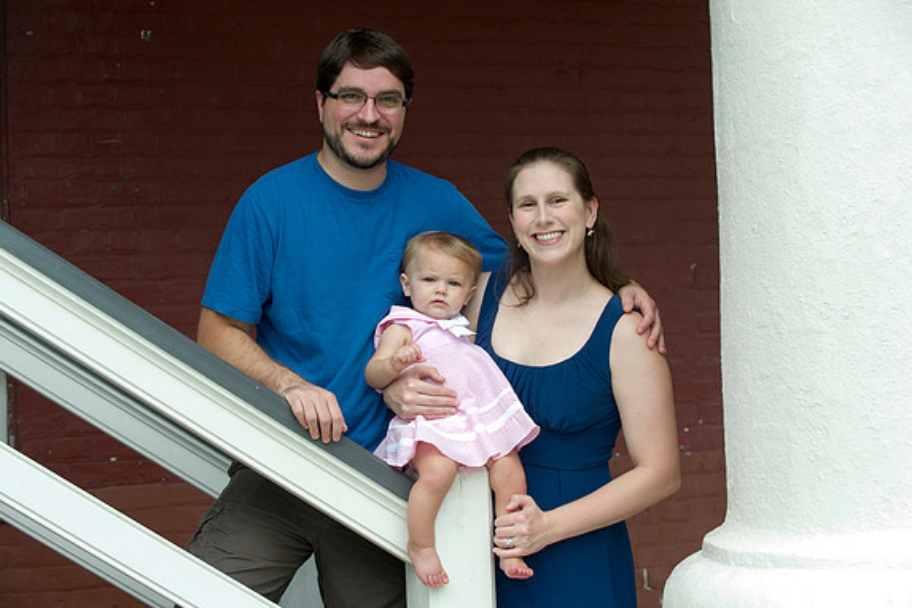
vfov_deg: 16.9
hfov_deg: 25.1
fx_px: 2052
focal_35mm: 81
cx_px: 452
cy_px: 306
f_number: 5
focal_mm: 80
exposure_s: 1/125
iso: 400
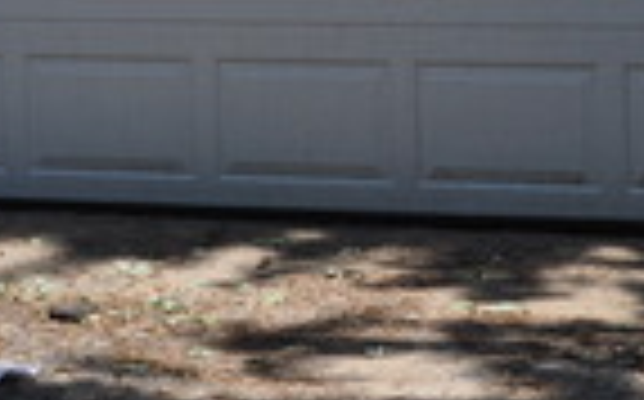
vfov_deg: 7.7
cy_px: -353
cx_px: 437
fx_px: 2875
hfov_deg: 12.8
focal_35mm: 164
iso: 200
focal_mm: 24
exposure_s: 1/400
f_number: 11
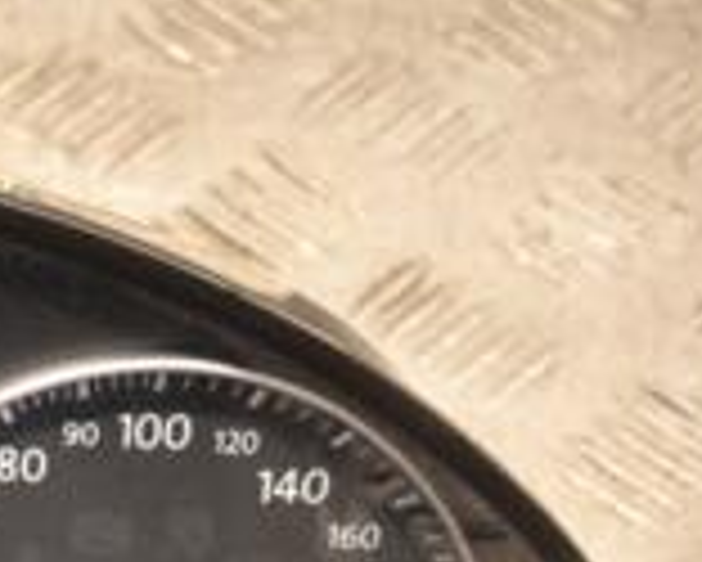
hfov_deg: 8.2
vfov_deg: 6.8
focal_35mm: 227
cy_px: 679
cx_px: -554
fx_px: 4719
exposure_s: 1/80
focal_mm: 42
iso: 800
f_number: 4.8
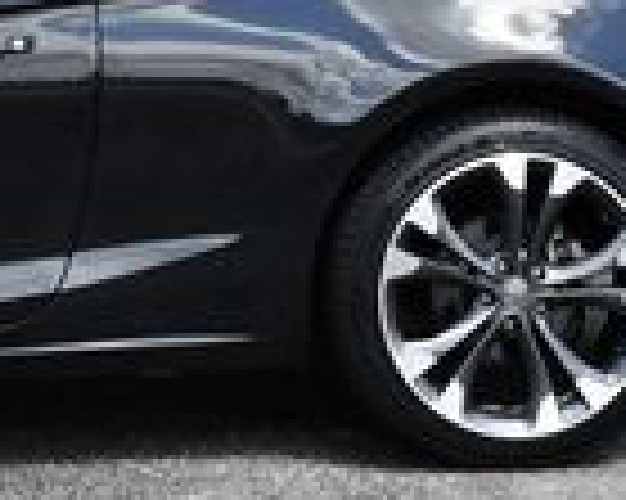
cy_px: -279
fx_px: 3851
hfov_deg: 9.2
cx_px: -153
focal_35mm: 208
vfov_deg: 7.3
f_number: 6.3
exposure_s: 1/250
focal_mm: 24
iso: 200
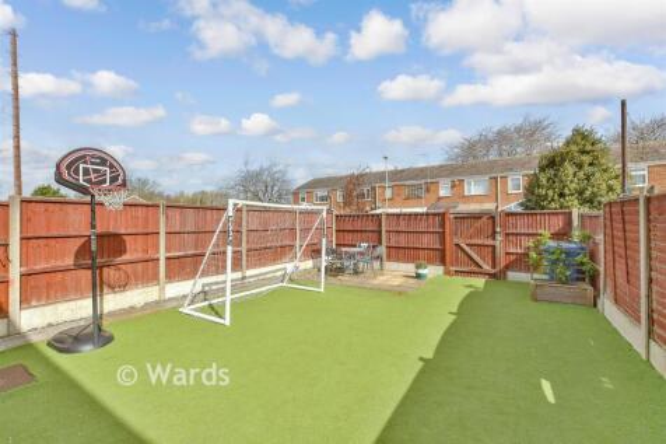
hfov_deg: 100.4
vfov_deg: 77.3
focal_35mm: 15
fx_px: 277
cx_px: 333
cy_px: 222
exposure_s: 1/400
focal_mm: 10
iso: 500
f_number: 10
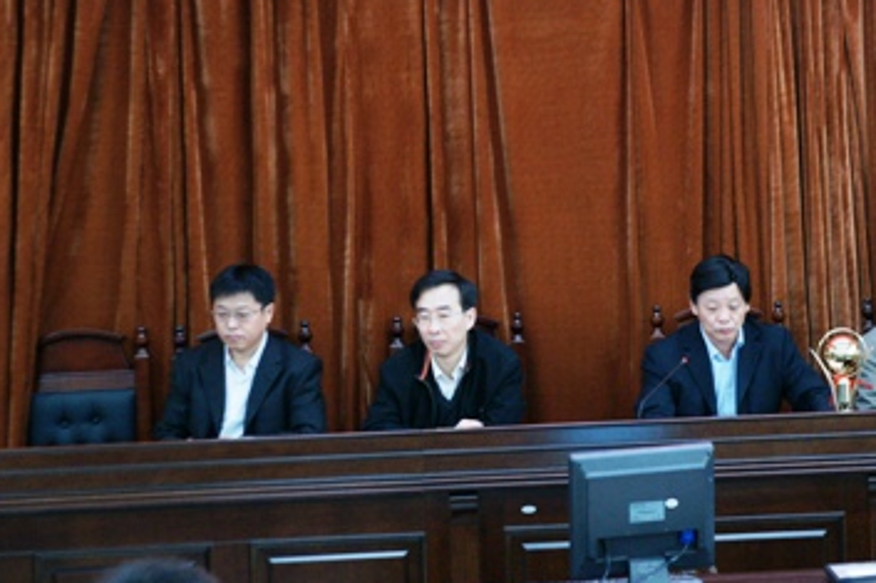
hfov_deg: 15.0
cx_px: 720
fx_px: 3308
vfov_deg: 10.1
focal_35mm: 136
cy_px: 179
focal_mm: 50
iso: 800
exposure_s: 1/15
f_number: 4.5
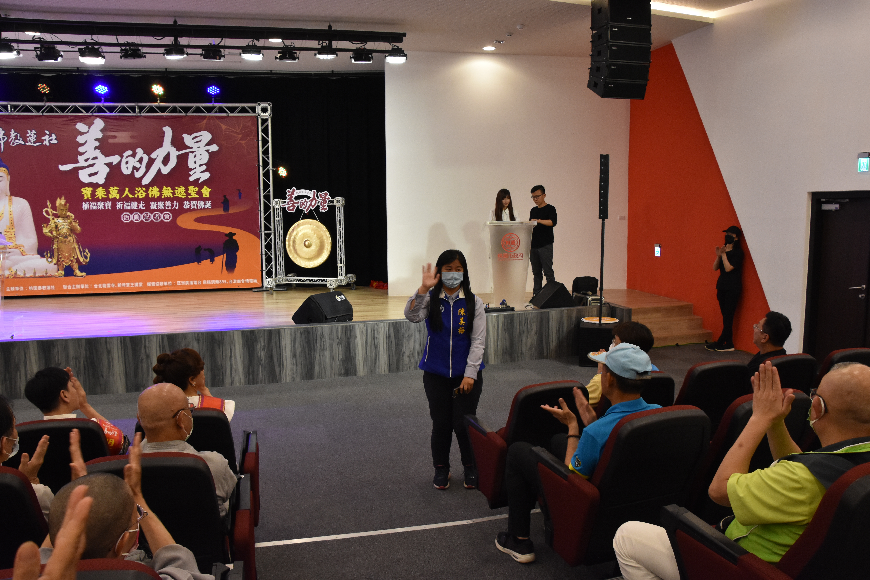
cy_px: 290
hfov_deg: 67.4
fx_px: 652
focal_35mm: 27
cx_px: 435
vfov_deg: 47.9
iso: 1600
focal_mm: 18
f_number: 6.3
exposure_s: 1/160
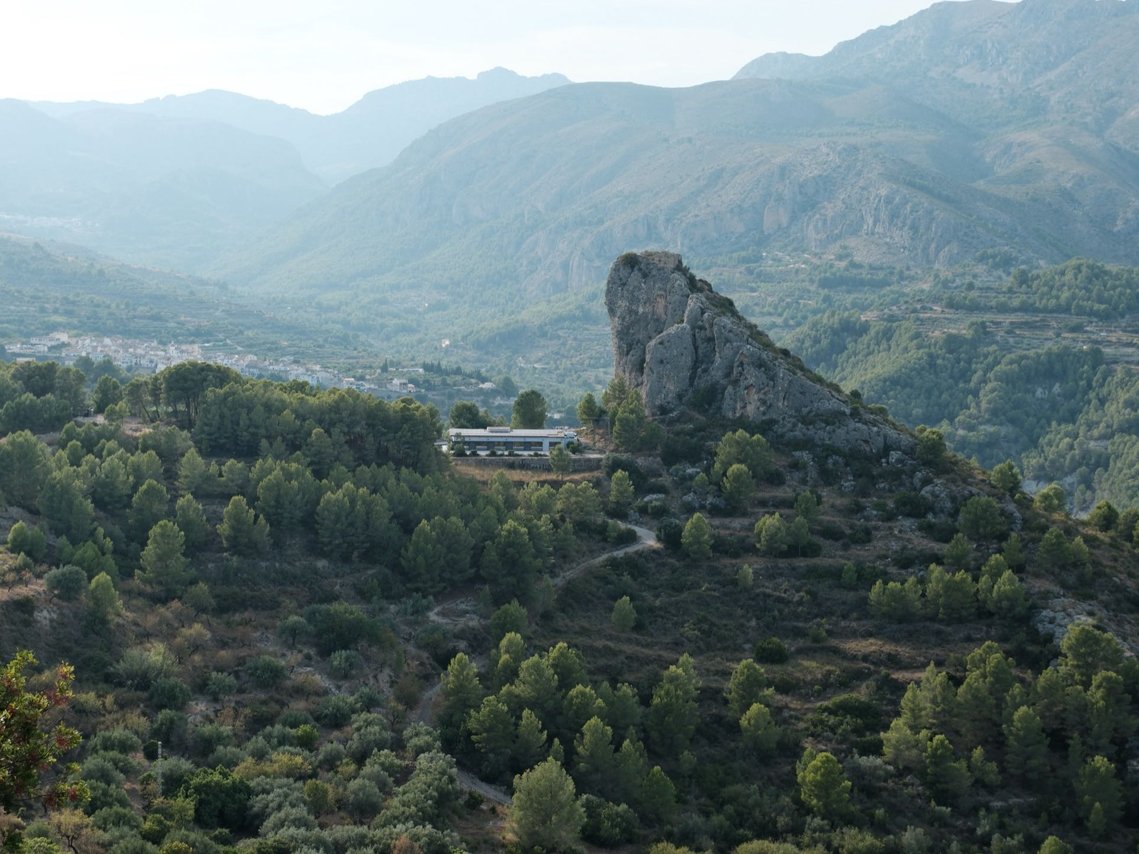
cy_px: 431
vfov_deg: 26.6
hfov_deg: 34.9
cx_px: 514
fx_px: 1810
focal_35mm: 55
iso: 320
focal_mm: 33
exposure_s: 1/480
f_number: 6.3
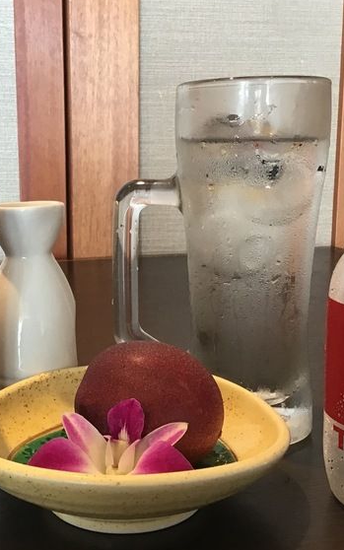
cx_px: 119
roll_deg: -0.3
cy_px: 275
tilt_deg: -11.7
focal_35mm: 48
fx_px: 720
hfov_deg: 26.8
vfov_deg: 41.8
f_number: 2.4
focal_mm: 3.3
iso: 50
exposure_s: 1/30
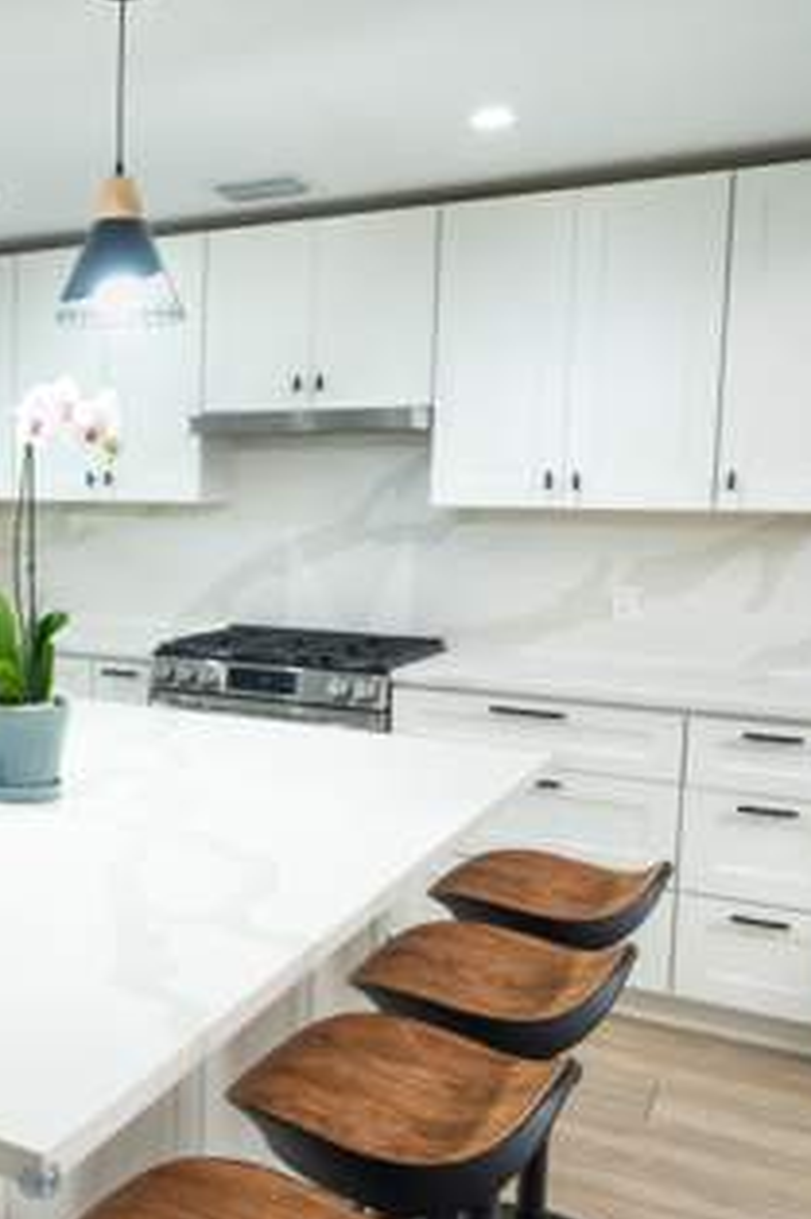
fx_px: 1252
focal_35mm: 37
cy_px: 613
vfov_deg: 51.9
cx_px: -8
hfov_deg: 32.8
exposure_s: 1/5
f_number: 10
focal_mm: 24
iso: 800
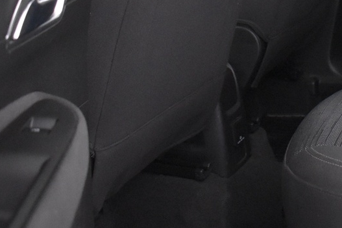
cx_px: 347
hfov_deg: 23.4
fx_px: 788
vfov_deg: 15.9
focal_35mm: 83
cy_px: -32
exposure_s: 1/15
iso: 3200
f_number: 3.5
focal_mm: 18
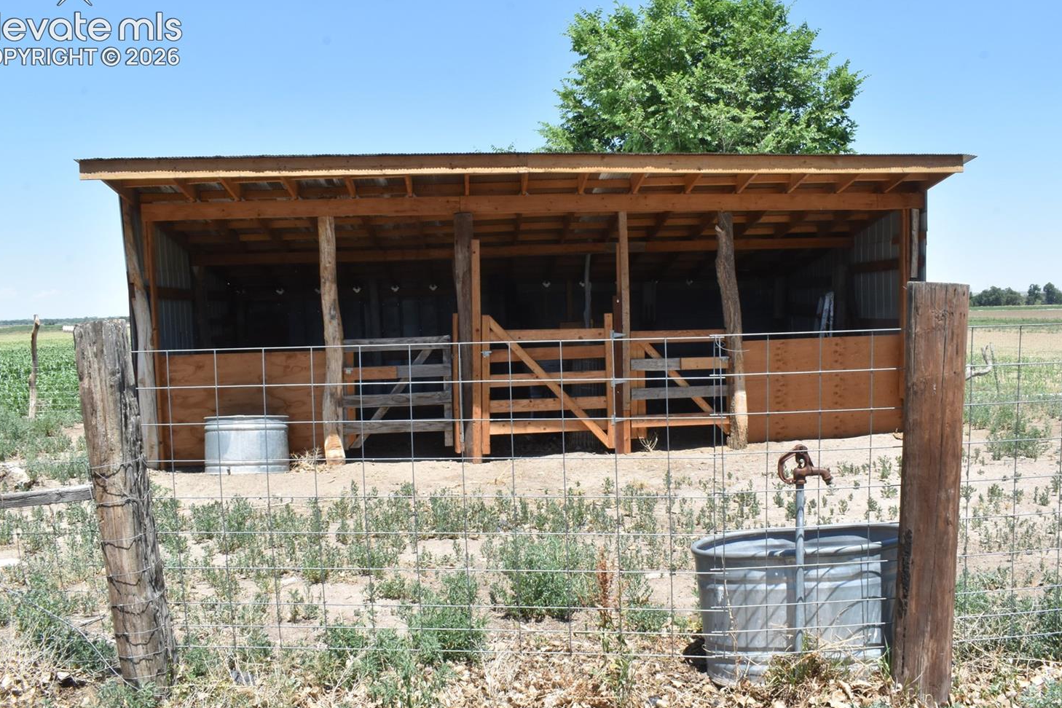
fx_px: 885
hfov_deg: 61.9
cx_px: 547
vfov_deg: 43.6
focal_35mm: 30
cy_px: 357
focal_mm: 18
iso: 720
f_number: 22
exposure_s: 1/200
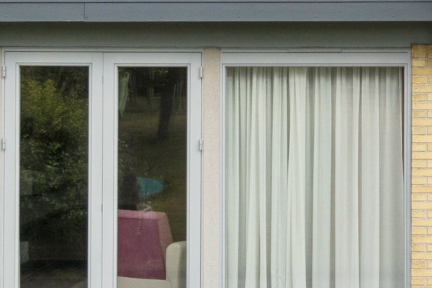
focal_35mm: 112
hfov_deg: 17.7
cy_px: 24
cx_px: 437
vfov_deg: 12.1
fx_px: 1350
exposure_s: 1/160
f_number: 8
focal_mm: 15
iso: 200
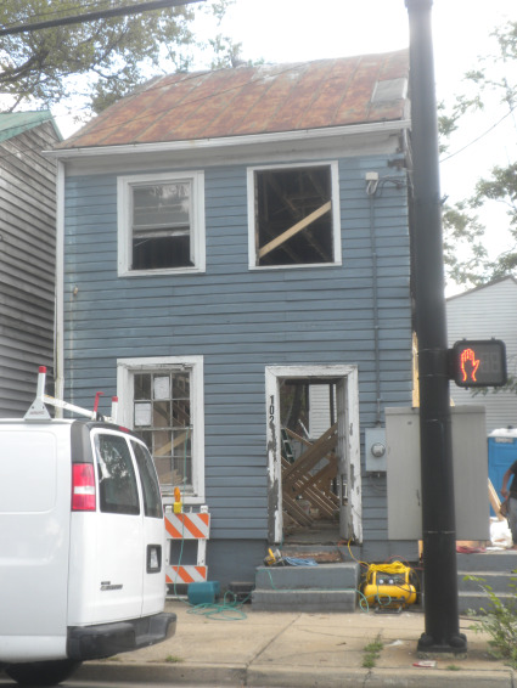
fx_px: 1035
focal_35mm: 52
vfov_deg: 36.8
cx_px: 258
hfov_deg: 28.1
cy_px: 344
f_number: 4.3
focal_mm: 9.1
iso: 64
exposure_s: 1/130
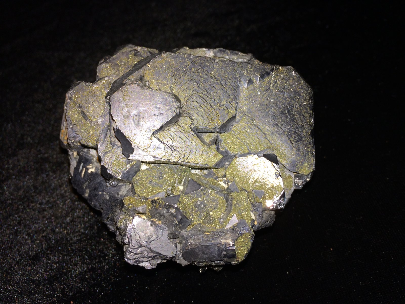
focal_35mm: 30
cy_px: 152
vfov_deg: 46.8
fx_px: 351
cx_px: 202
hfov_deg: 60.0
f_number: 2.2
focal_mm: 4.12
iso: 32
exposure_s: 1/188
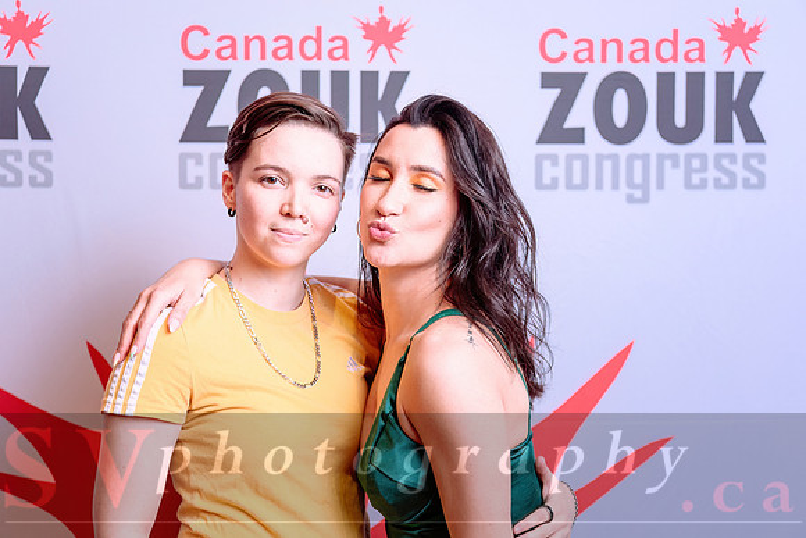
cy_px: 269
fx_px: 1425
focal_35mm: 64
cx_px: 403
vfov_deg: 21.4
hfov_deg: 31.6
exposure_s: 1/50
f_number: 4
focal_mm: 62
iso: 100
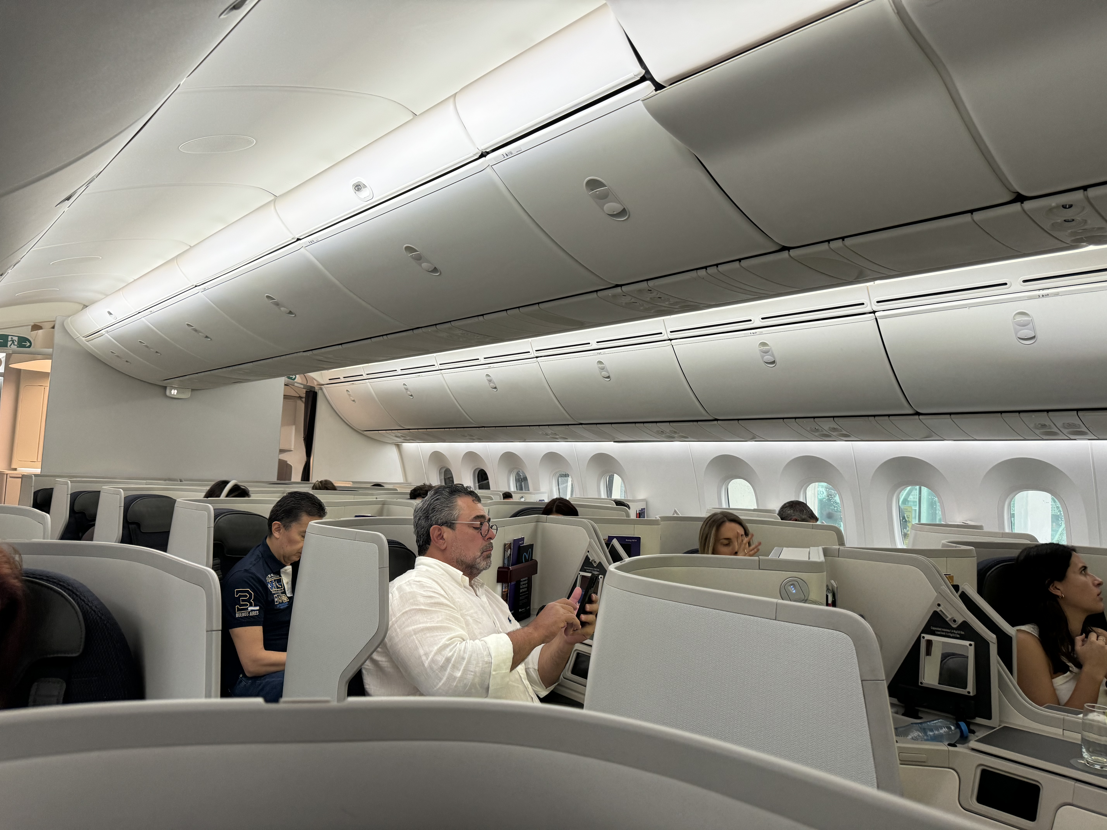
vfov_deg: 56.8
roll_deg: -1.4
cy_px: 415
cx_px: 554
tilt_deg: +5.3
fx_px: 768
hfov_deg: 71.6
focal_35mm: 24
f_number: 1.78
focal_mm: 6.76
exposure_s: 1/56
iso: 200
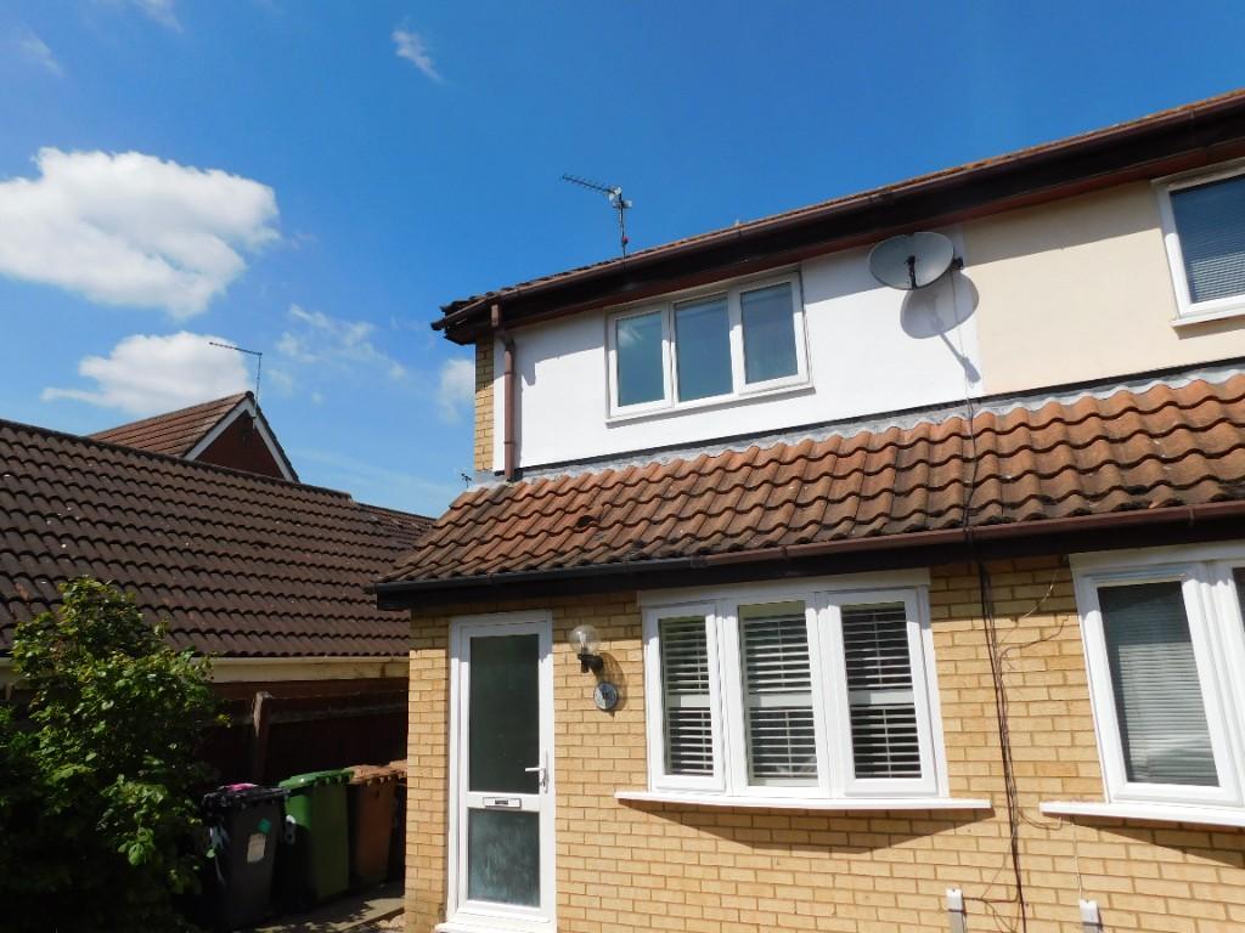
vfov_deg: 56.8
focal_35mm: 24
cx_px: 622
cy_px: 466
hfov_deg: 71.6
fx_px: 863
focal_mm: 4.1
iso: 125
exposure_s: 1/800
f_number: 6
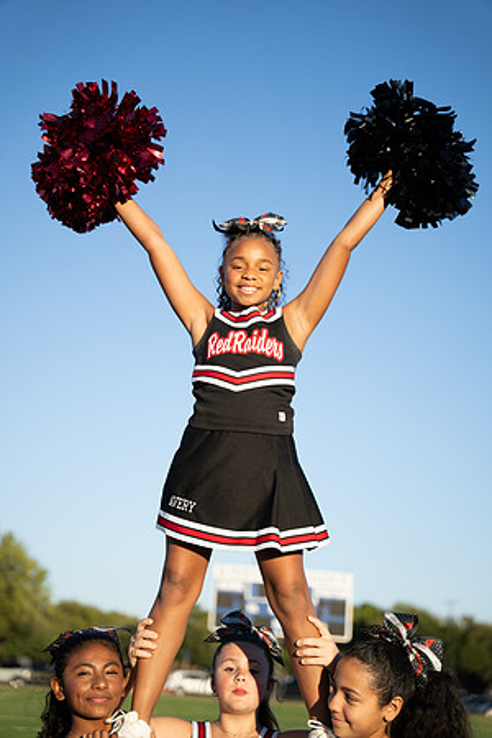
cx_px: 246
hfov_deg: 20.2
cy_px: 369
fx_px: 1382
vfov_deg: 29.9
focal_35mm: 67
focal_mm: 67.4
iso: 160
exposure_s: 1/1600
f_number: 2.8
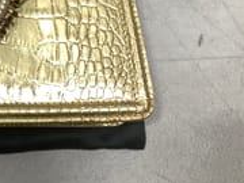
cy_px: -54
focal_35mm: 86
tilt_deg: -77.4
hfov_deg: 20.6
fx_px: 606
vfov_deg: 16.3
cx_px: -79
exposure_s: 1/100
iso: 80
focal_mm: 3.3
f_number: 2.4
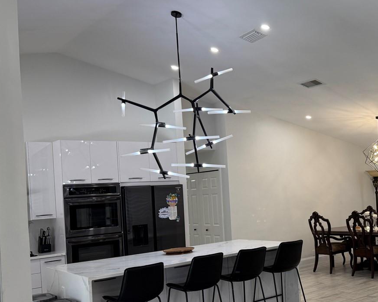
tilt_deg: -1.4
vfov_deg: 34.8
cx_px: 319
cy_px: 180
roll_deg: +3.7
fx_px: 481
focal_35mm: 43
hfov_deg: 40.6
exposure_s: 1/120
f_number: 1.78
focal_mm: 6.76
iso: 125
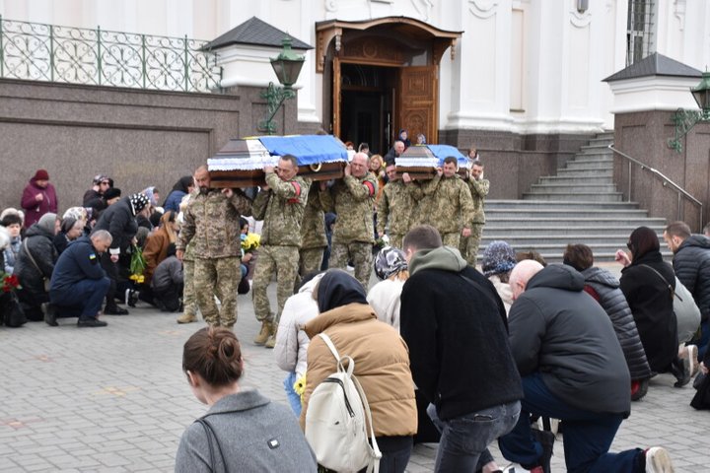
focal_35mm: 57
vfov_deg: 23.8
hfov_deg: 35.1
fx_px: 1124
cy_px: 236
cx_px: 355
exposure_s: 1/250
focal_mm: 38
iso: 400
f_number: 8
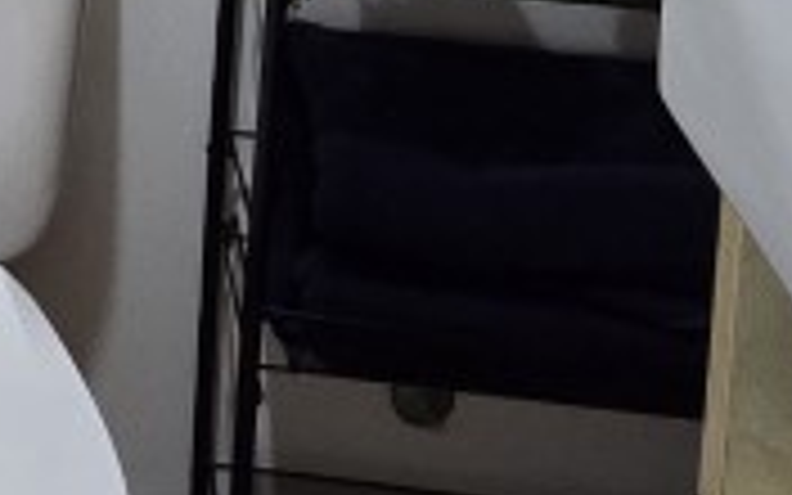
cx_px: -216
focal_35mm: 80
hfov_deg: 23.1
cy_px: -783
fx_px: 1727
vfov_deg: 12.1
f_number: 2.2
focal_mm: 2.2
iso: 400
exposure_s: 1/50
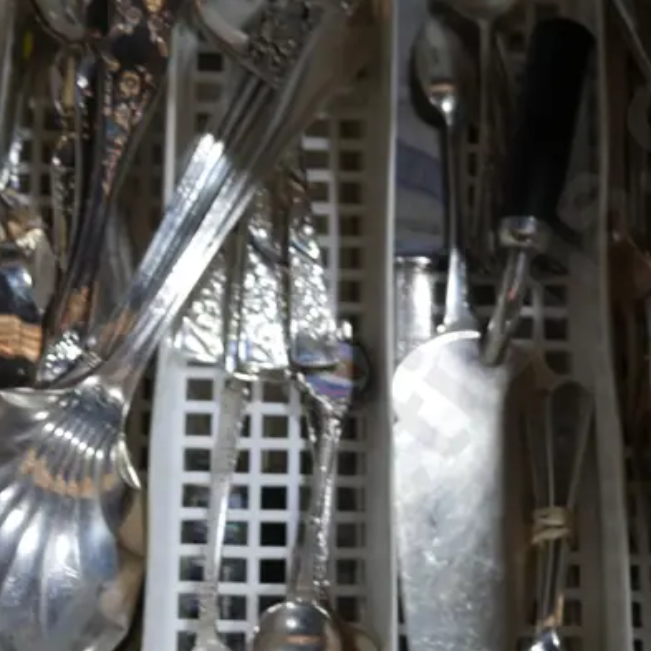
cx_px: 347
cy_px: 540
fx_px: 1766
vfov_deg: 20.6
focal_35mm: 83
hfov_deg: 20.9
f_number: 4
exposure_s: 1/100
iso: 200
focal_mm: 18
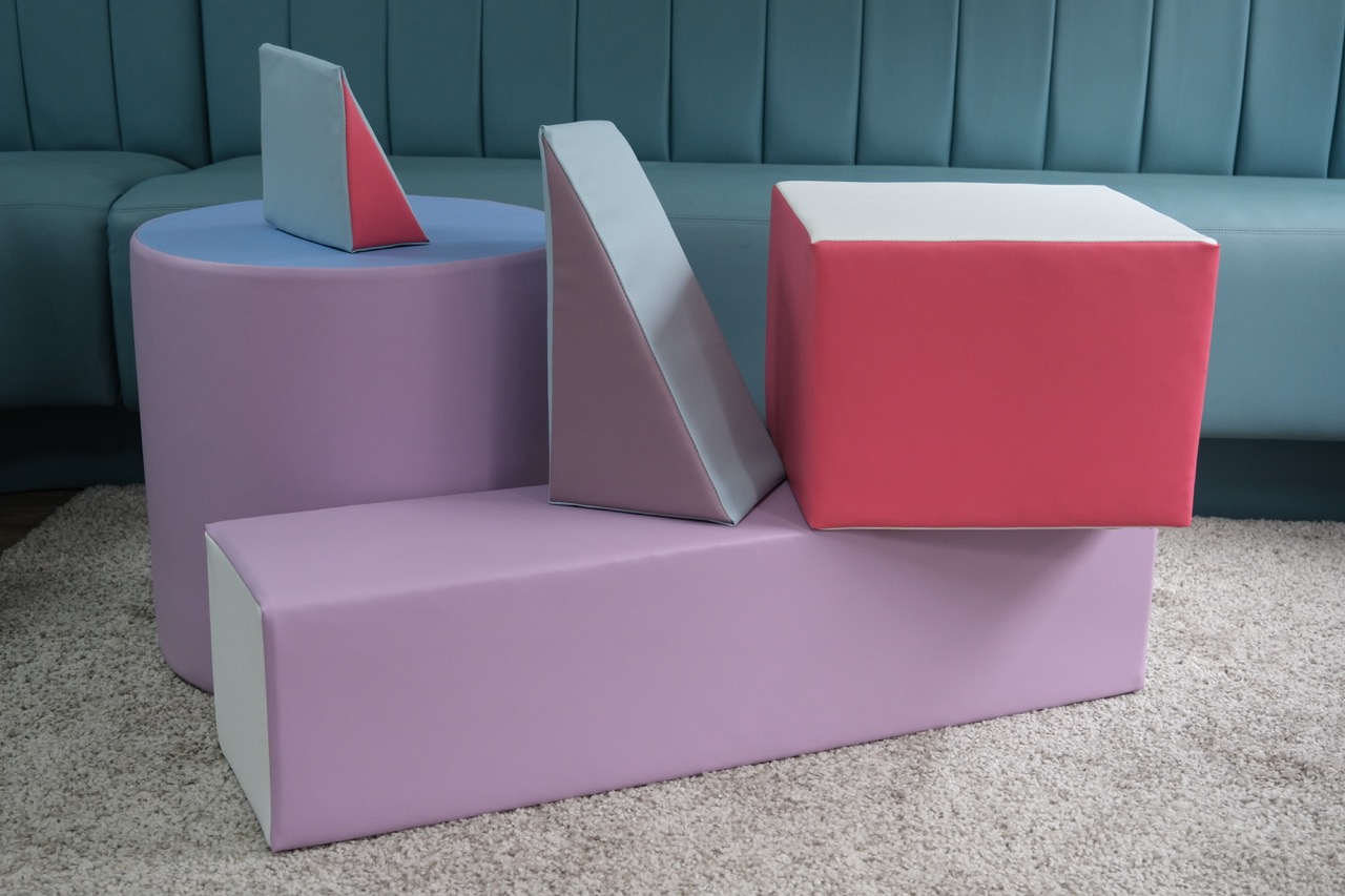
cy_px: 448
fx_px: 1718
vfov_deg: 29.2
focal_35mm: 46
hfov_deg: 42.7
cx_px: 672
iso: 640
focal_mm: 30.8
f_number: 4
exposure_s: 1/70
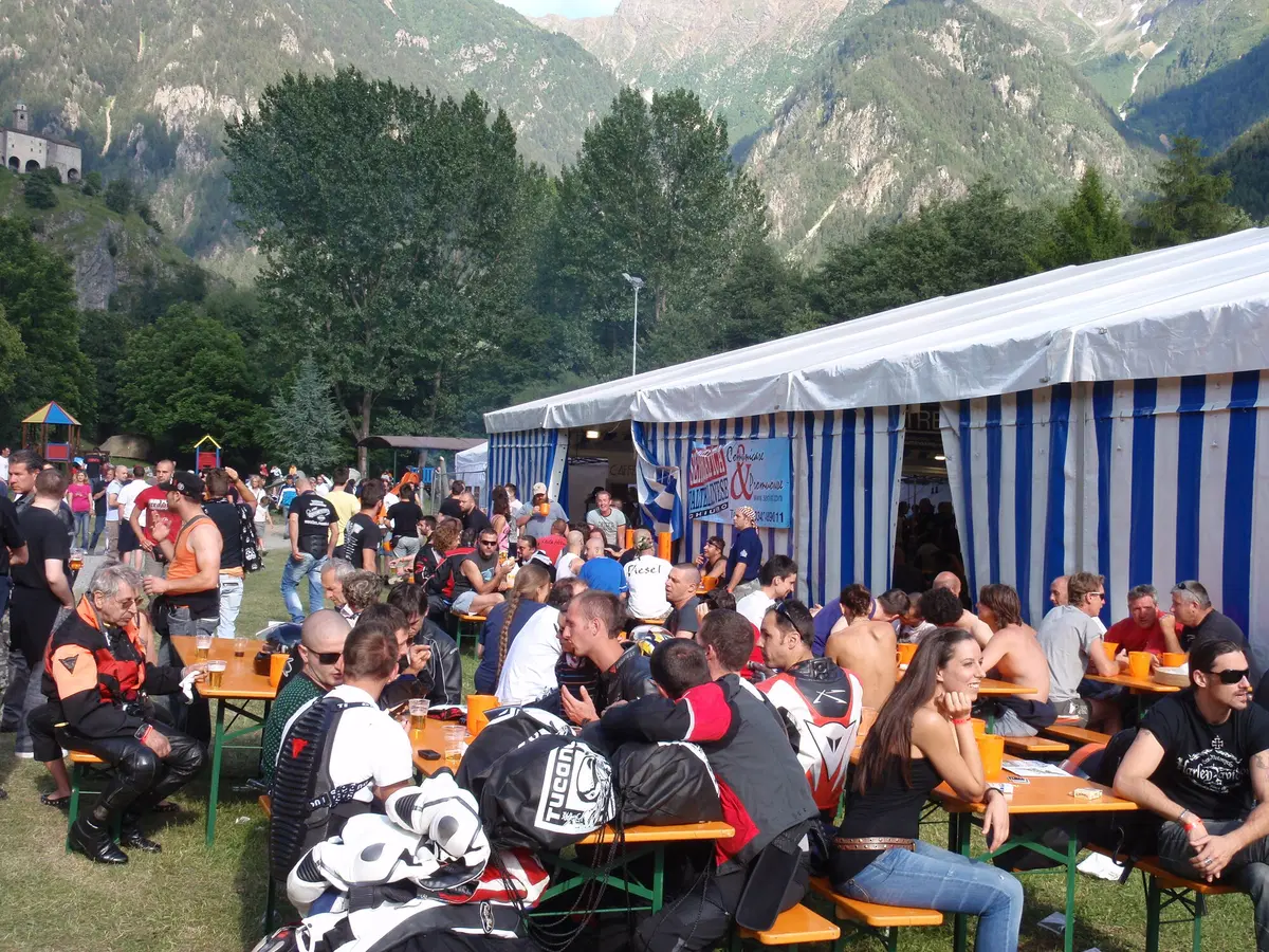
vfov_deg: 36.0
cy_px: 476
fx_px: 1466
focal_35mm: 40
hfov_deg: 46.8
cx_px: 634
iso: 64
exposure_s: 1/160
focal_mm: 7.25
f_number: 3.9
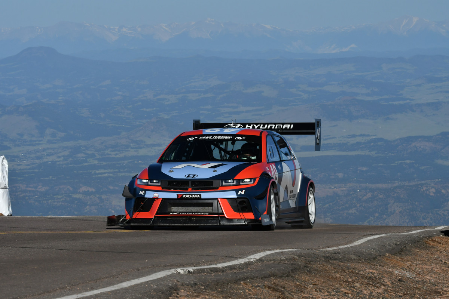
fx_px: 2525
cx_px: 224
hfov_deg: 10.2
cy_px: 150
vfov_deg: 6.8
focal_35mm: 202
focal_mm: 135
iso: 400
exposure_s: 1/500
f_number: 14
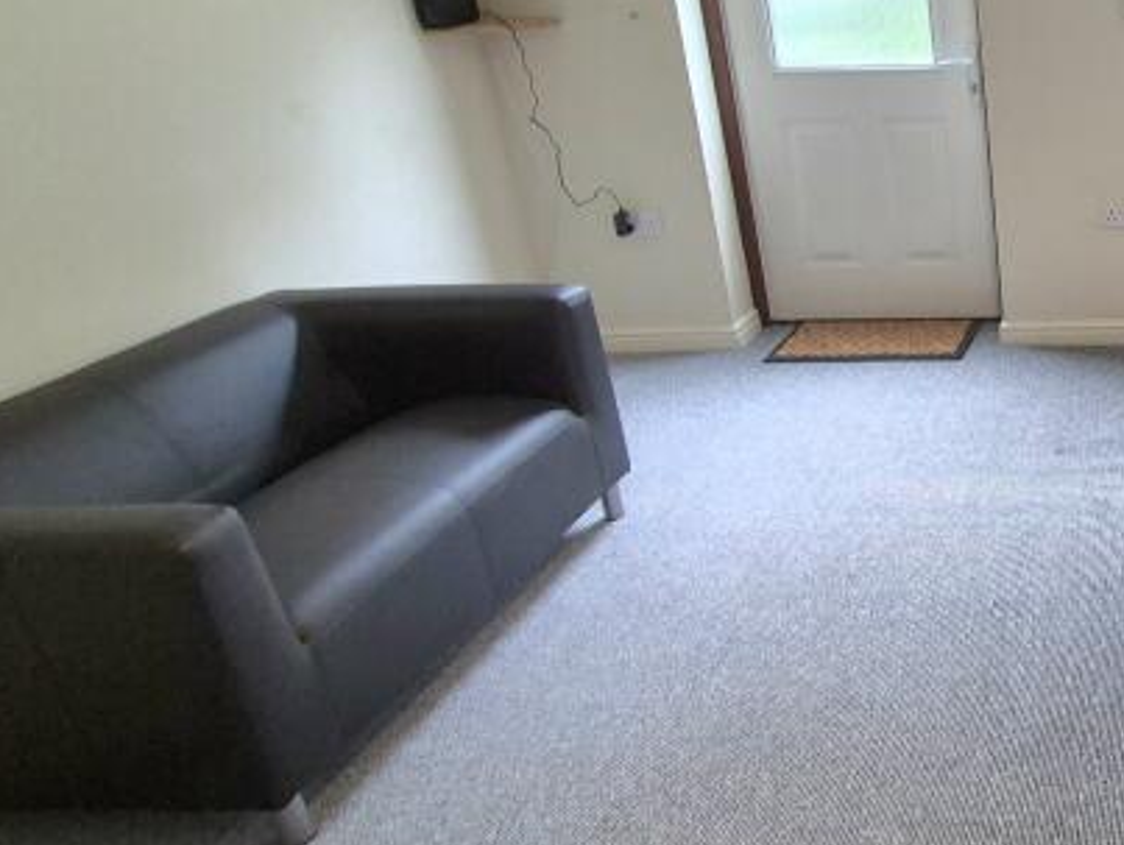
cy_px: 376
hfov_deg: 44.9
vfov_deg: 42.9
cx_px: 1174
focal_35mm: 33
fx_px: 1072
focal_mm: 2.2
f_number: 2.2
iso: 160
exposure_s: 1/50
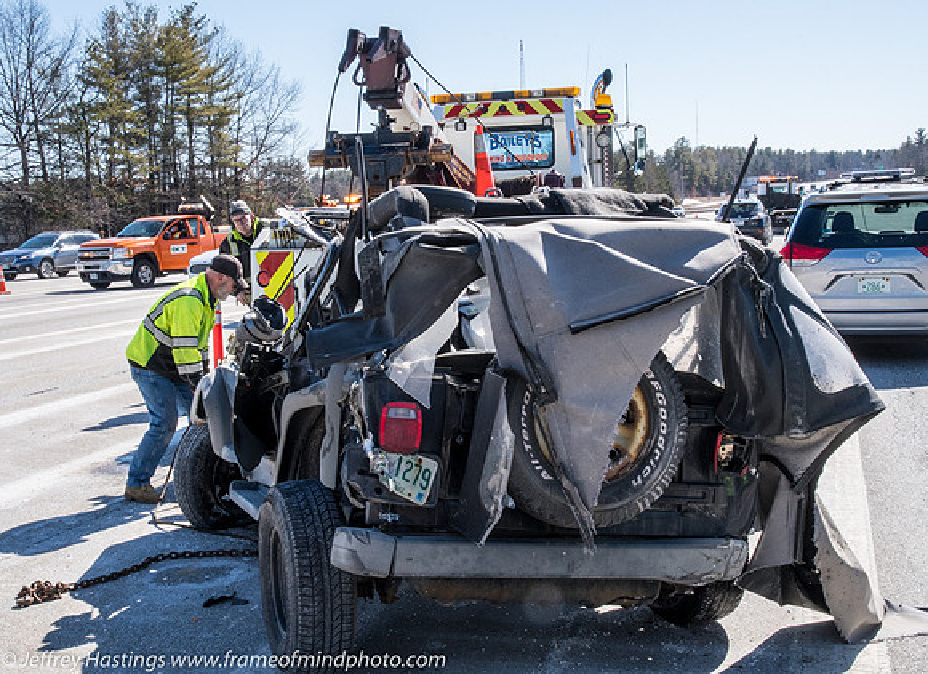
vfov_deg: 29.7
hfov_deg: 40.1
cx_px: 440
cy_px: 325
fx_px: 1270
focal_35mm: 48
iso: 400
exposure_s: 1/125
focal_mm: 27
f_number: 20
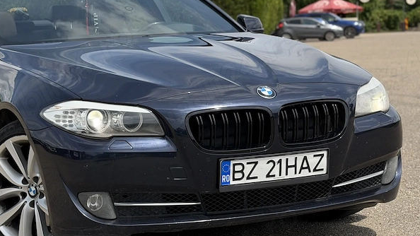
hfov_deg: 24.1
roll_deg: +1.8
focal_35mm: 88
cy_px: 97
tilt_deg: -5.2
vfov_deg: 13.7
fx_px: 980
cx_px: 139
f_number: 1.78
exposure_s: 1/4098
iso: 64
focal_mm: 6.76
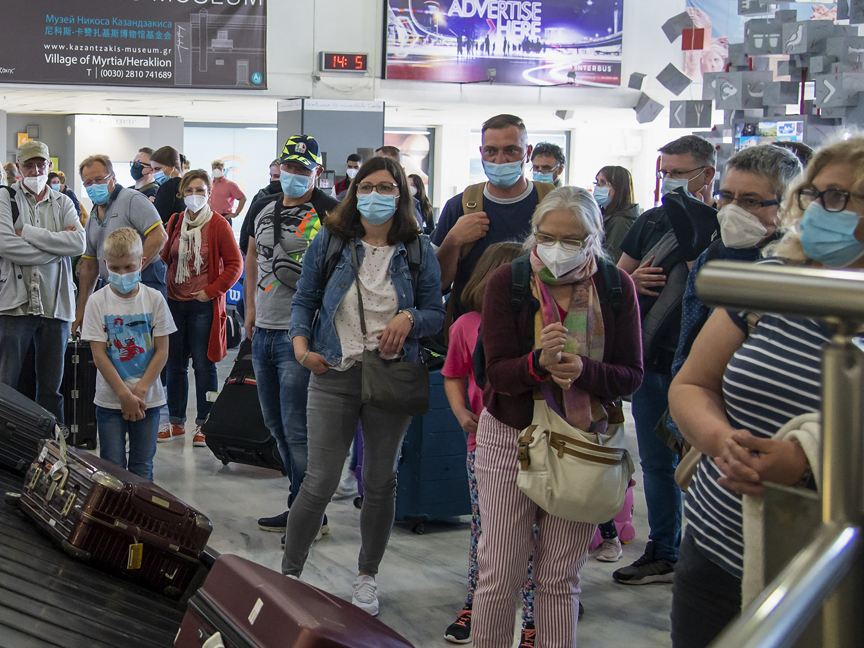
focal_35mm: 46
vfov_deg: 31.5
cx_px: 278
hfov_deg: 40.6
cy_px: 301
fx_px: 1148
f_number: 4
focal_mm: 32
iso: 3200
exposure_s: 1/80
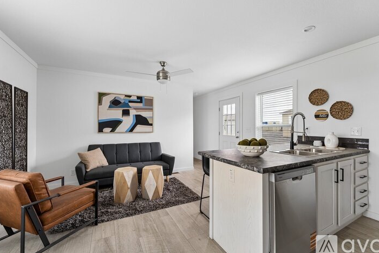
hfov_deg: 100.3
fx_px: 158
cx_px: 200
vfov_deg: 77.3
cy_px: 121
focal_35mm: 15
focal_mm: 14
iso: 500
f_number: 6.3
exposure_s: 1/50
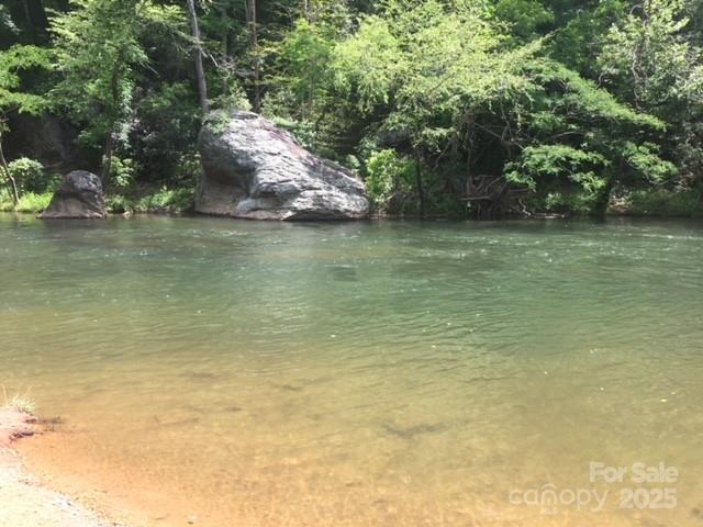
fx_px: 589
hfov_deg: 61.7
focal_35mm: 29
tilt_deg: -8.0
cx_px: 352
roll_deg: -1.4
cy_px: 264
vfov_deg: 48.2
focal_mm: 4.15
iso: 32
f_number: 2.2
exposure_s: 1/449
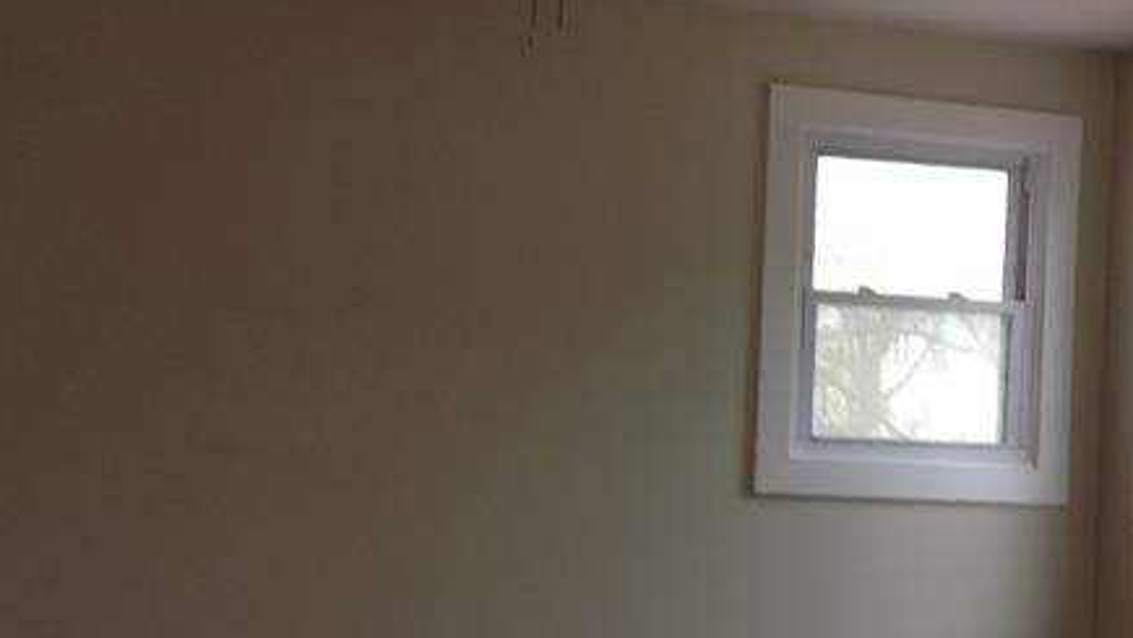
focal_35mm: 56
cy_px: 345
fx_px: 1683
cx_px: 622
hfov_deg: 37.2
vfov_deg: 21.5
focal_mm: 4.28
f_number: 2.4
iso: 50
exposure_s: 1/30
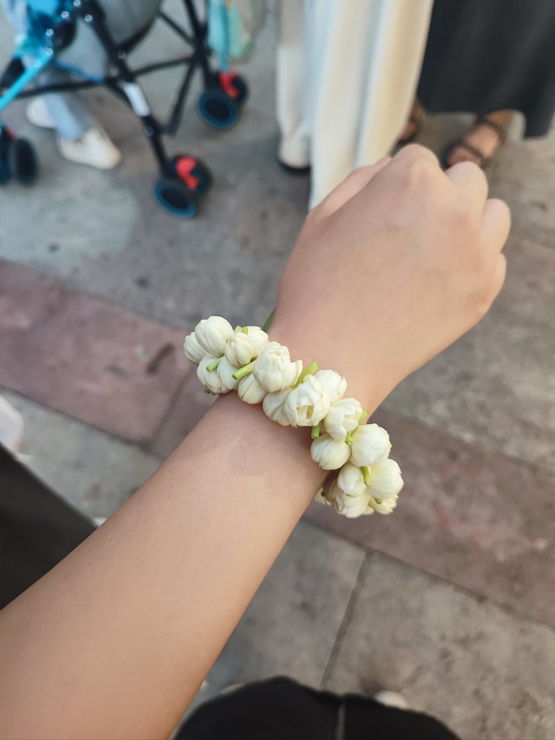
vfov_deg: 71.6
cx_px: 278
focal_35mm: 24
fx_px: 513
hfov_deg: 56.8
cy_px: 370
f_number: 1.65
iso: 1057
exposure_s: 1/100
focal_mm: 5.26
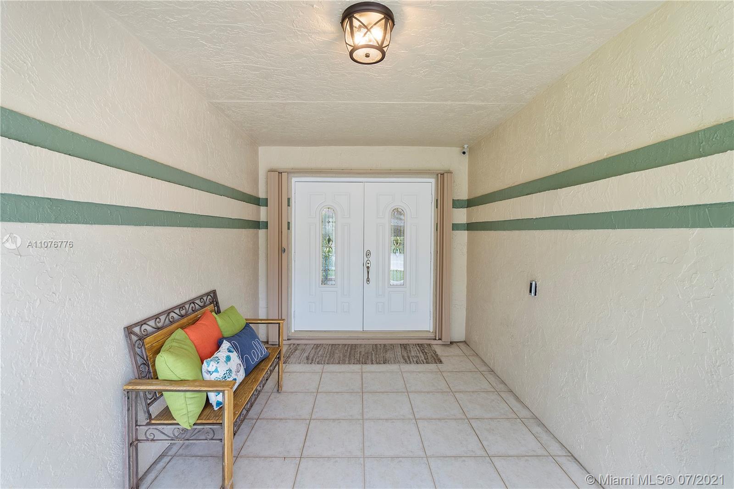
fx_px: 306
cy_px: 244
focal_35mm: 15
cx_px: 367
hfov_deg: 100.4
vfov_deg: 77.3
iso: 100
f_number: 9
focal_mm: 10
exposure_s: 1/30
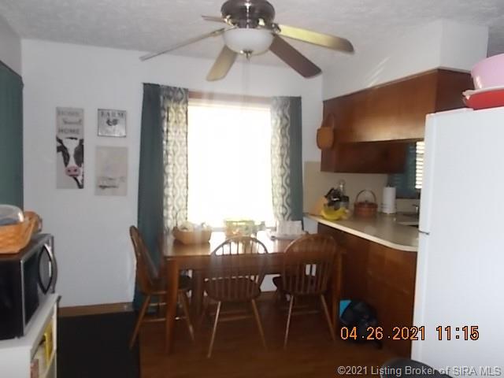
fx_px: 379
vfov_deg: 53.1
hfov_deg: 67.3
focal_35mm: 26
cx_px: 252
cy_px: 189
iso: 220
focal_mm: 4.6
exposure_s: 1/25
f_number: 3.2
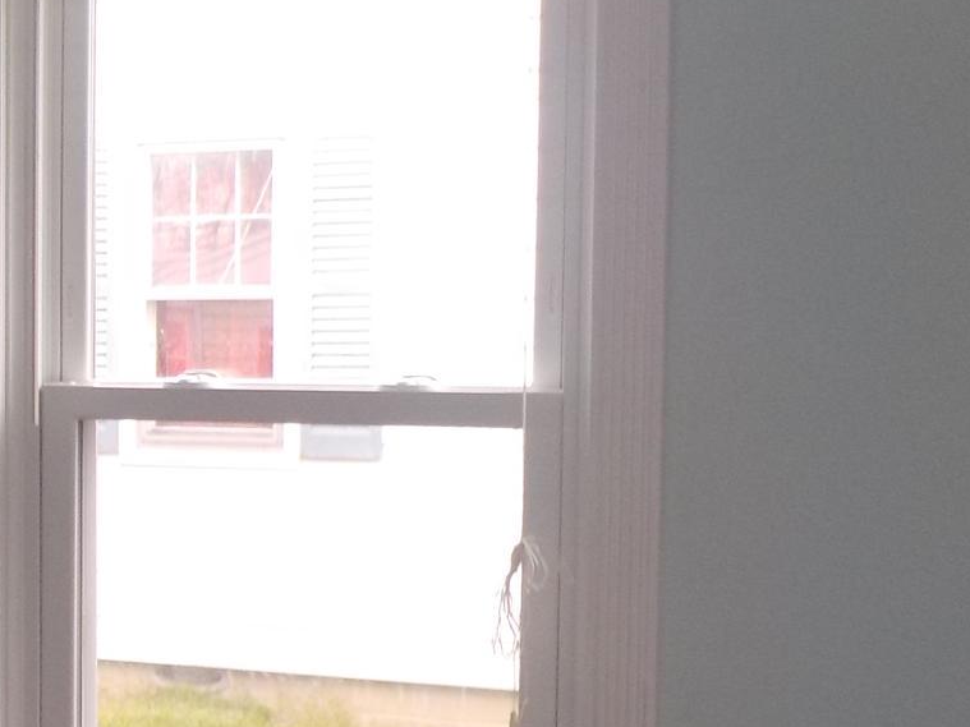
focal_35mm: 81
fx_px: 2269
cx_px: -295
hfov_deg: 21.7
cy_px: 494
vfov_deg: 18.1
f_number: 3.3
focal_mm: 4.1
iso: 125
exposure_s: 1/80
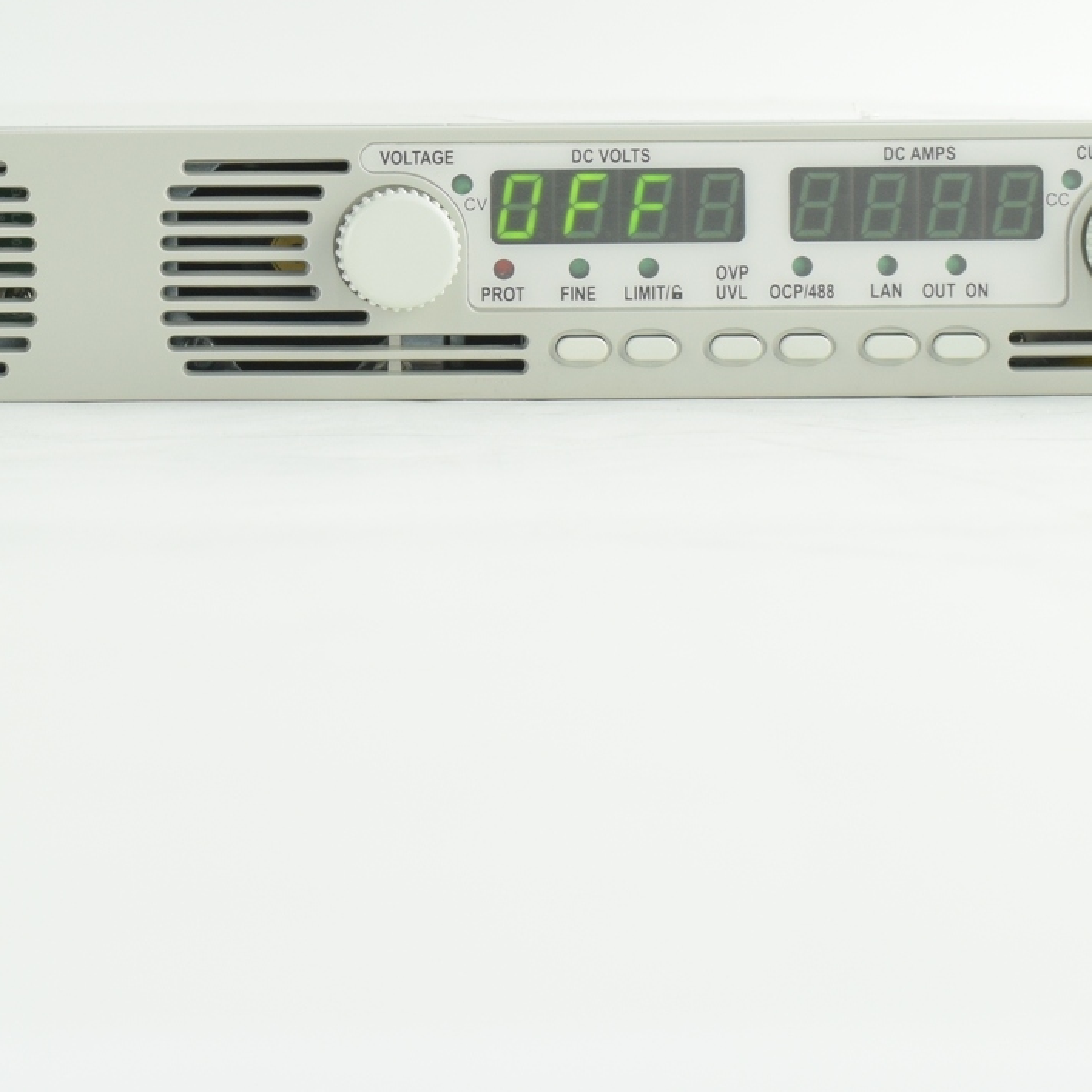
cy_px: 265
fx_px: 4211
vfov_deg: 14.7
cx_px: 48
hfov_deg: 14.6
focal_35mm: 118
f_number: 10
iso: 400
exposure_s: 1/30
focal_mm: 32
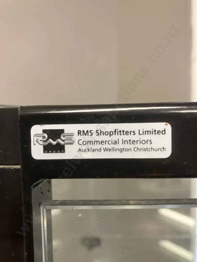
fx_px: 212
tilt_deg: -1.2
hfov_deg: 49.7
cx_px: 98
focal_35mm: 28
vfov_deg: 63.4
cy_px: 131
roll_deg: +2.3
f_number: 1.8
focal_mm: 3.99
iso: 160
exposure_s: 1/50
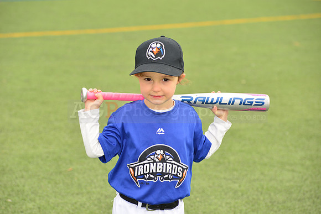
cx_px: 160
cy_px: 107
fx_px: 1427
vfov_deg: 8.6
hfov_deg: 12.8
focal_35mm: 160
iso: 250
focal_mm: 160
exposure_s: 1/200
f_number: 8
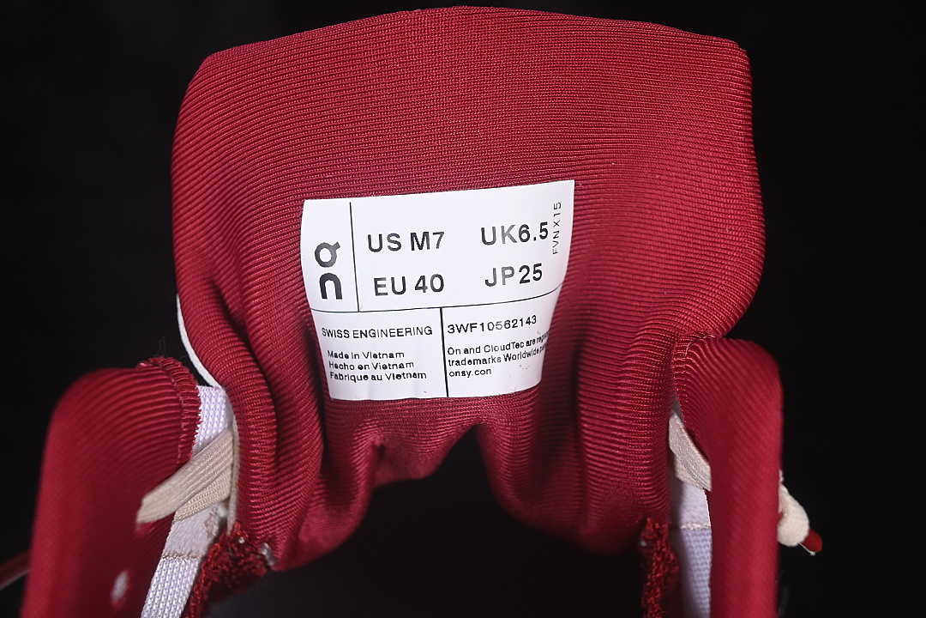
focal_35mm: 75
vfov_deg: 18.2
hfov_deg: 27.0
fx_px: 1929
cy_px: 309
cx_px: 463
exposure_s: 1/80
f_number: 8
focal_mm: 50
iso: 160
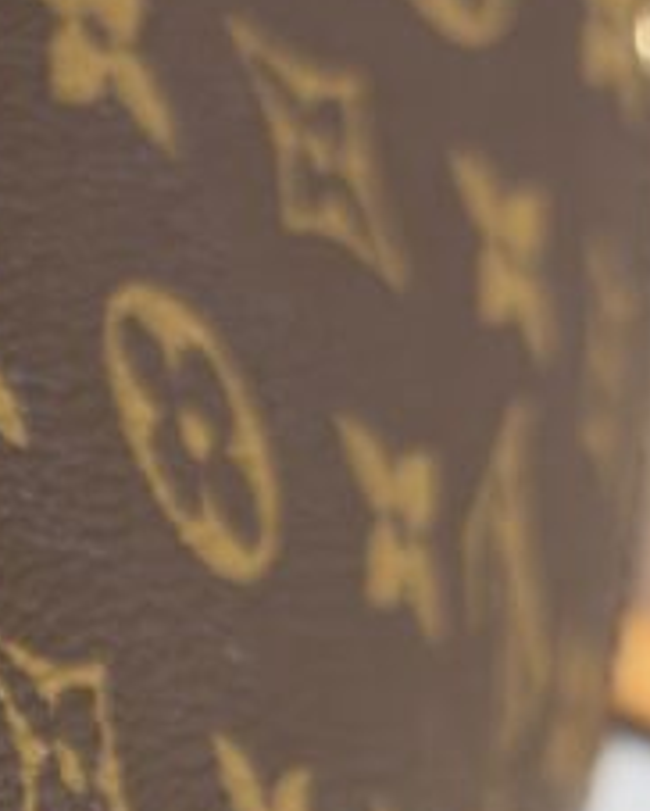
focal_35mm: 165
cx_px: -354
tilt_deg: -37.0
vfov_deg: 11.5
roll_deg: +3.4
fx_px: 3962
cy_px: 922
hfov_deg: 9.1
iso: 100
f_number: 1.78
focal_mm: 6.76
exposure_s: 1/60
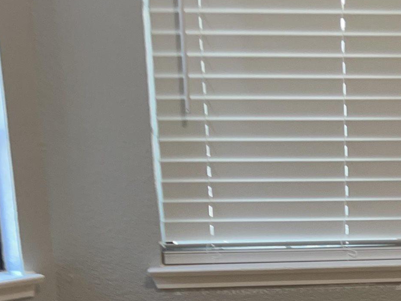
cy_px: 339
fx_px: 996
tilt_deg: -15.8
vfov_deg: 16.6
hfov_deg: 21.7
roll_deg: -0.4
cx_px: 426
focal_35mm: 86
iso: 32
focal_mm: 5.7
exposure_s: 1/31
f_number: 1.5
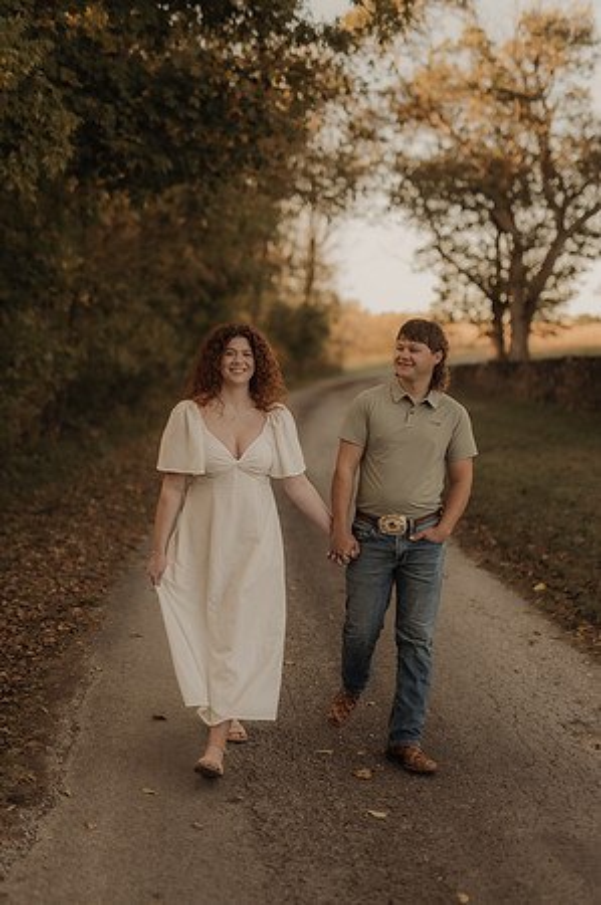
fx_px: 1255
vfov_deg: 39.6
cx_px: 300
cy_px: 452
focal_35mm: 50
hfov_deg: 26.9
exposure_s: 1/640
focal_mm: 50
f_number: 2.2
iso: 160
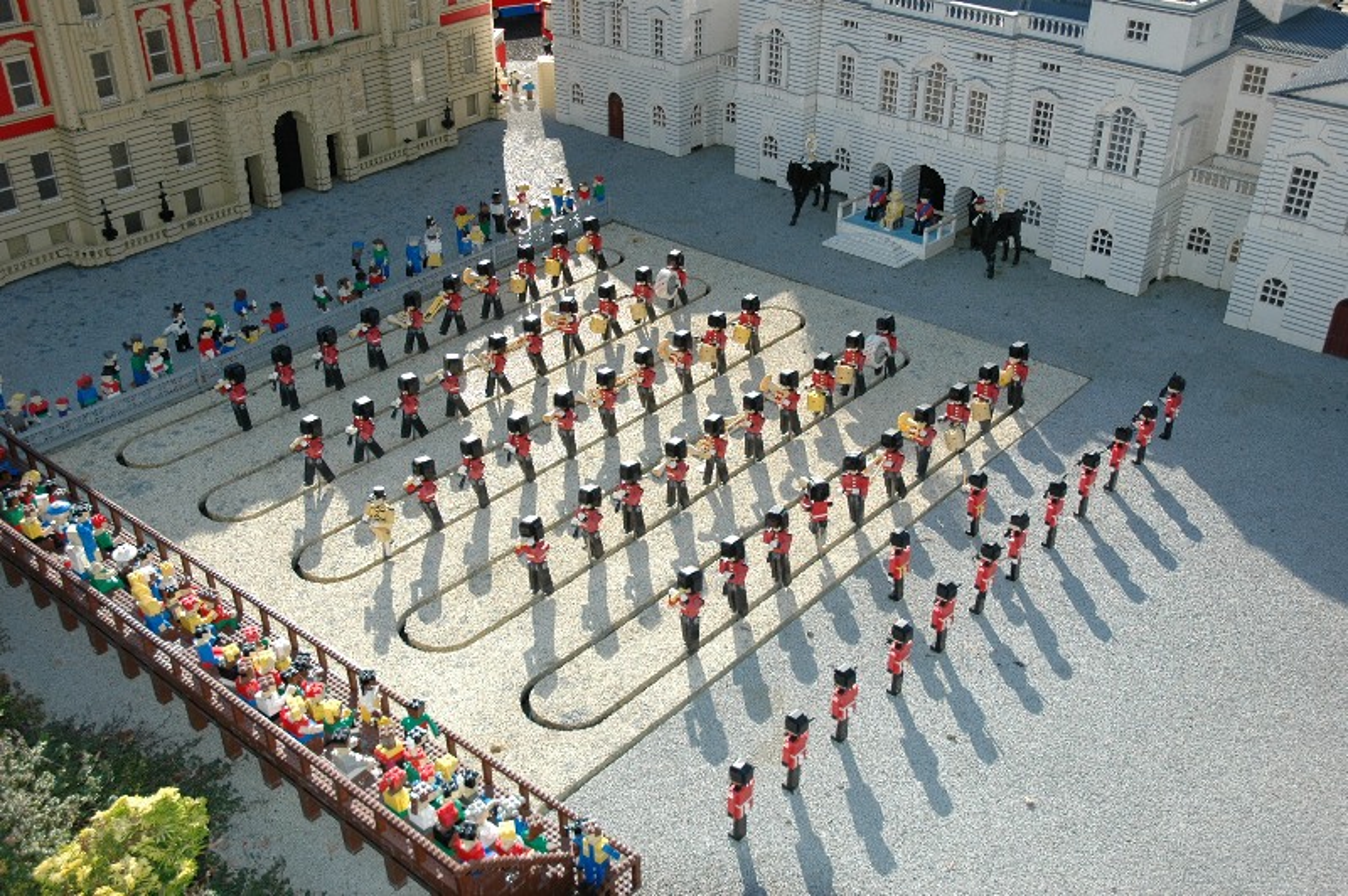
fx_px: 1403
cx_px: 674
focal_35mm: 38
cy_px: 448
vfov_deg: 35.4
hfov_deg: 51.3
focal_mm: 25
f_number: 4
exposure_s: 1/500
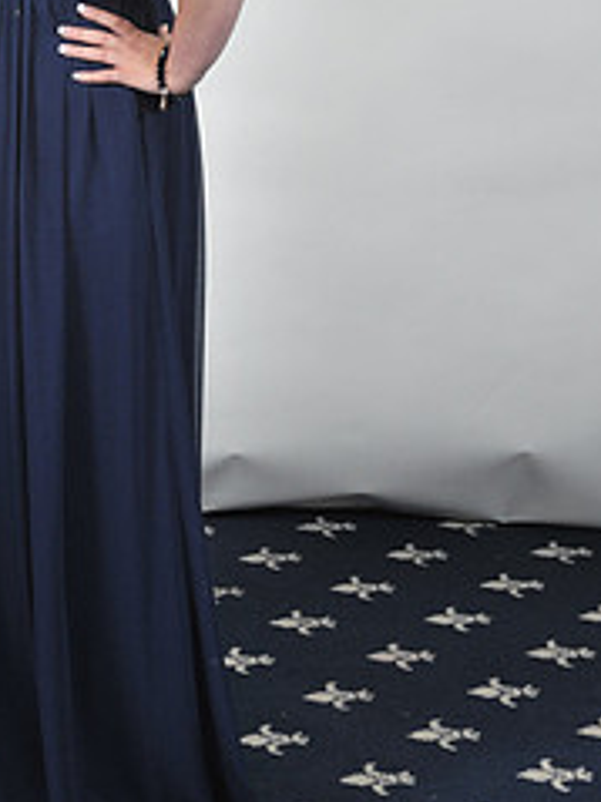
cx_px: 10
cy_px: 151
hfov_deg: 13.9
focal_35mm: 105
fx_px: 2433
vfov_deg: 18.5
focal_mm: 45
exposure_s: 1/160
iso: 1000
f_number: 7.1
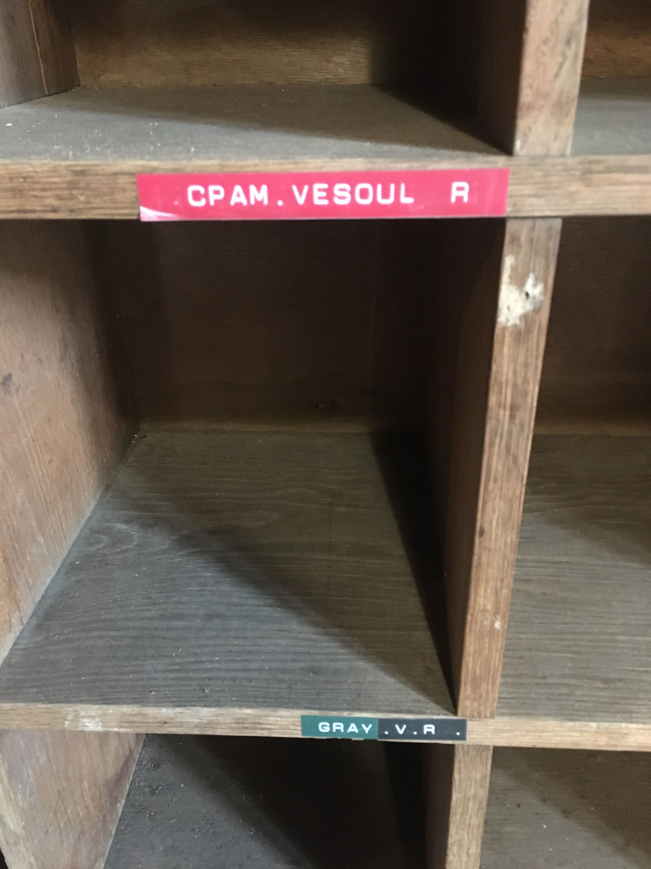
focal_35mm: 29
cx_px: 326
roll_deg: +2.4
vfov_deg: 61.7
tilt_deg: -27.6
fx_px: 727
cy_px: 434
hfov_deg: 48.2
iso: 500
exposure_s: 1/17
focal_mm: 4.15
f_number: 2.2
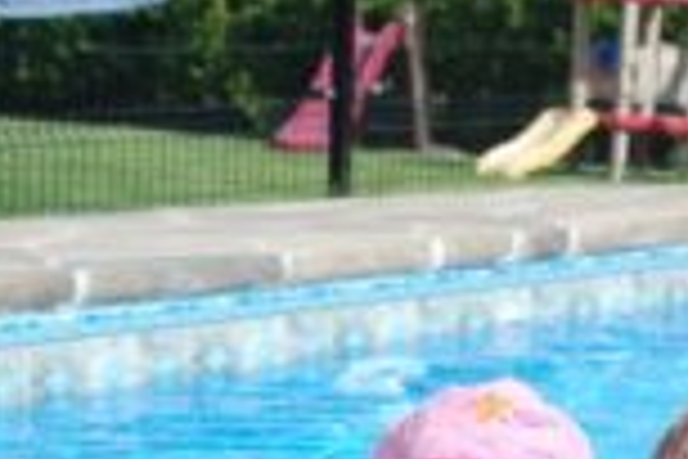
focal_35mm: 137
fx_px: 2618
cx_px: 594
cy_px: 346
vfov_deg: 10.0
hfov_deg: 14.8
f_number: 8
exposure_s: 1/250
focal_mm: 28
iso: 100
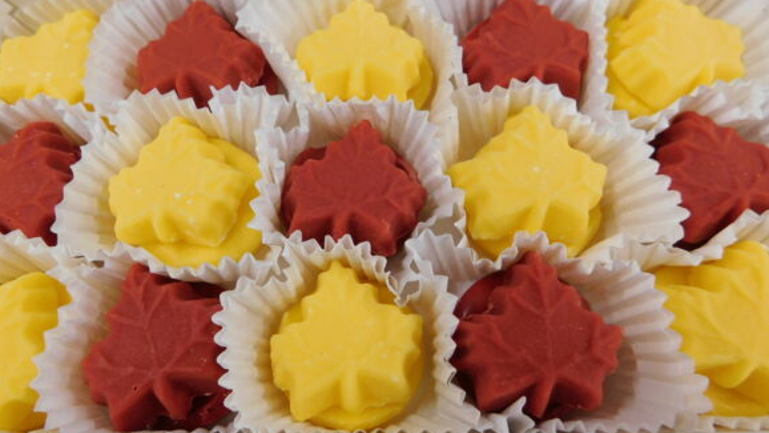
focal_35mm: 26
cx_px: 371
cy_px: 217
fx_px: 530
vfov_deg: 44.4
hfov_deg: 71.9
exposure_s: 1/30
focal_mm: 4
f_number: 3
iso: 280
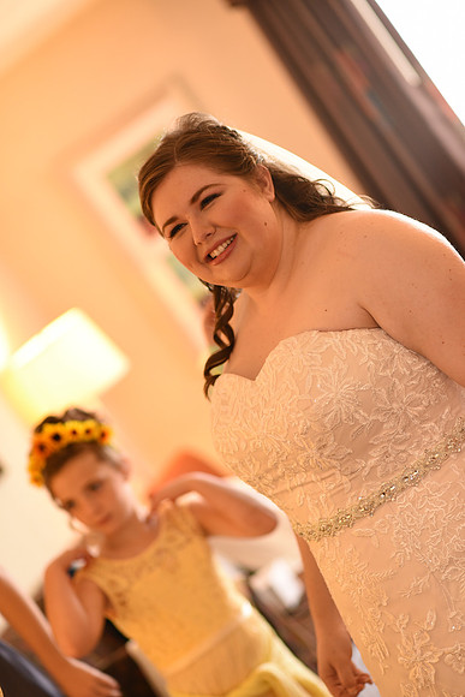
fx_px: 1646
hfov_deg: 16.1
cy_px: 348
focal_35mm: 85
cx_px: 232
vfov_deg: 23.9
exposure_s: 1/100
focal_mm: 85
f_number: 2.2
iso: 1000
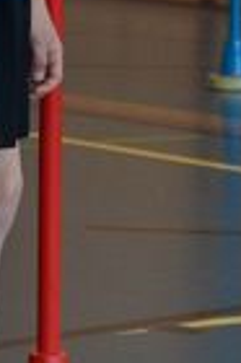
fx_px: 3503
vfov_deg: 5.9
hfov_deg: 3.9
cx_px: -113
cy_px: -5
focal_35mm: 348
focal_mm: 60
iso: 1600
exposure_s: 1/200
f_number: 5.6
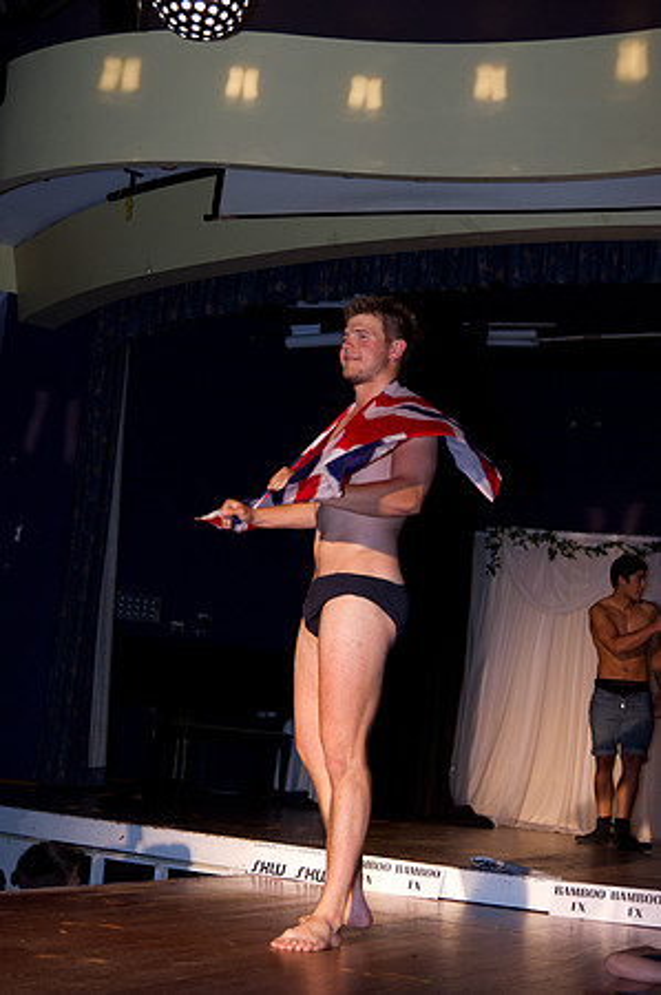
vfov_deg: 31.5
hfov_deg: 21.2
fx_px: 1767
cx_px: 330
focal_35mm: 64
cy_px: 498
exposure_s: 1/180
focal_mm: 42.5
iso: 640
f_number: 2.8
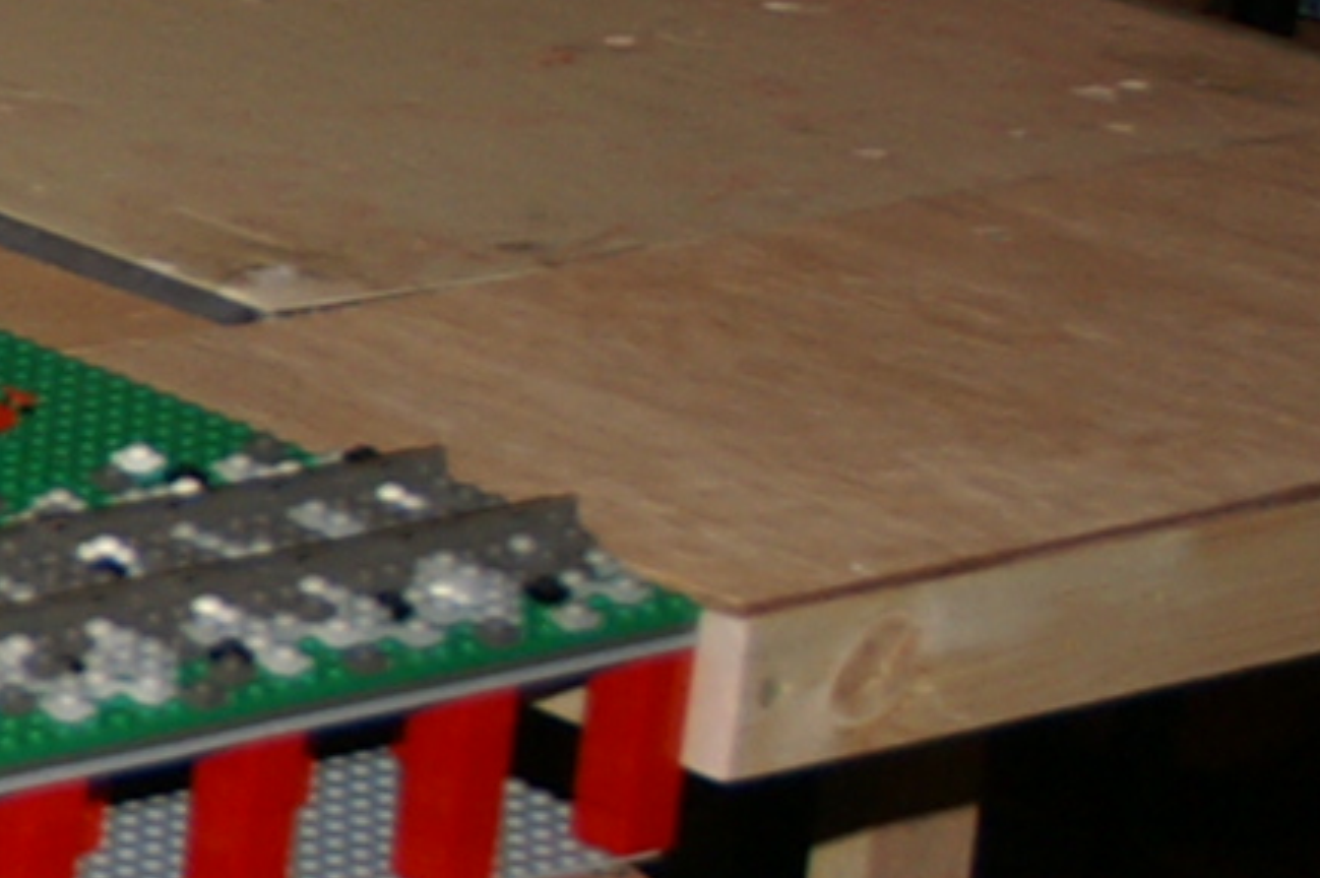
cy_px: 290
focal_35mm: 229
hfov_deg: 7.7
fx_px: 8390
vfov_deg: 6.0
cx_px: -2753
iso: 200
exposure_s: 1/60
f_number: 4
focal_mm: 22
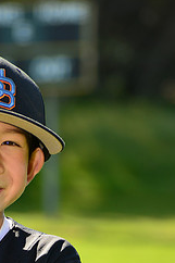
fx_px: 3242
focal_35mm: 444
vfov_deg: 4.6
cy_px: 296
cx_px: -20
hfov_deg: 3.1
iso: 200
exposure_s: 1/250
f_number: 8
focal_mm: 185
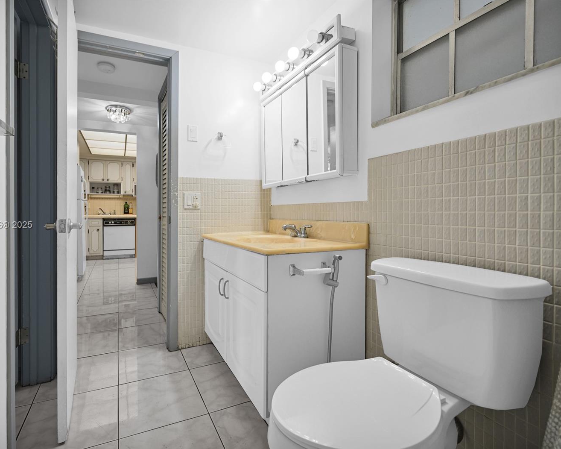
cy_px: 226
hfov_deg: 92.4
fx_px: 266
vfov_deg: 80.4
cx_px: 237
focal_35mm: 16
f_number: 4
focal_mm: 14
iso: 110
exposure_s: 1/15
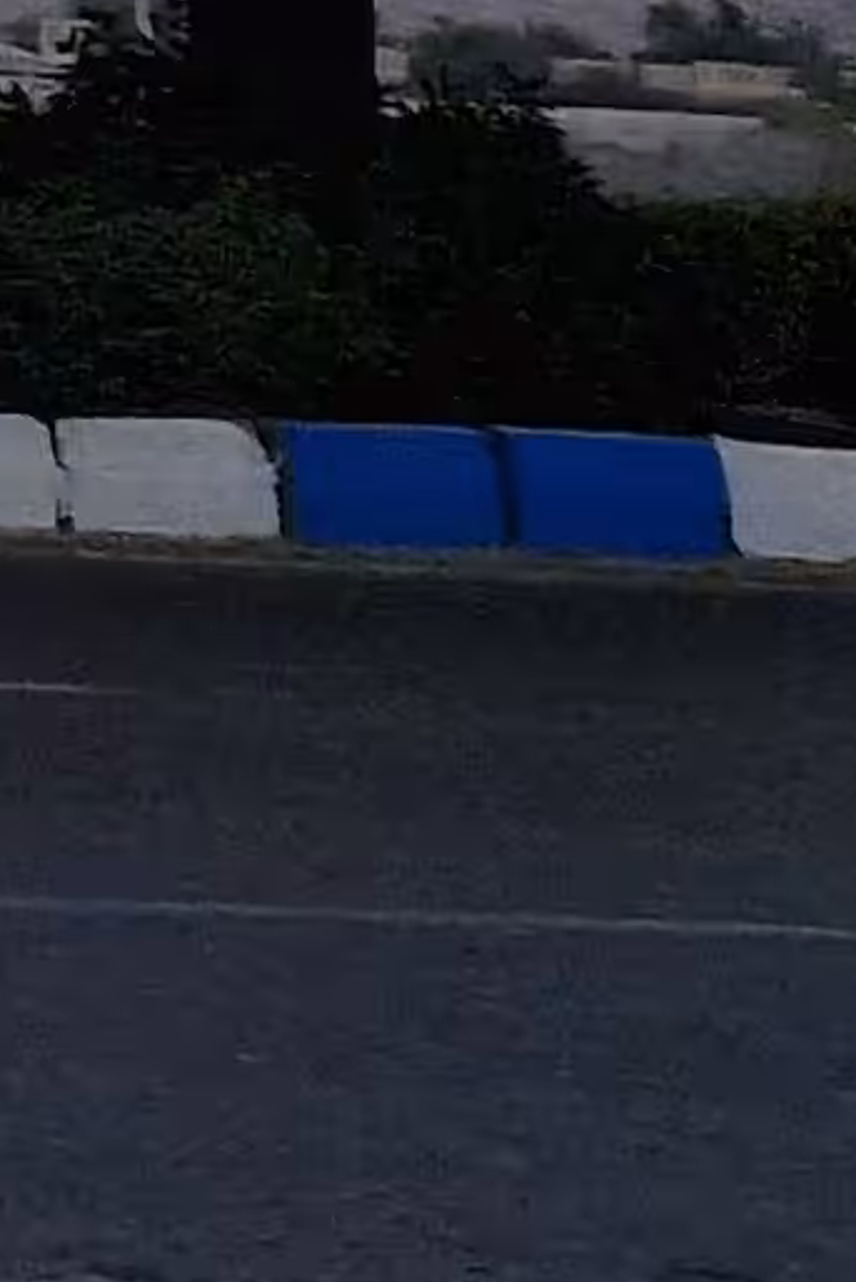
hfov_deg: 5.7
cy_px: -1866
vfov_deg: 9.7
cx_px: -3179
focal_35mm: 186
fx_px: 6629
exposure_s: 1/5088
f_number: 1.8
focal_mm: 5.54
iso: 50
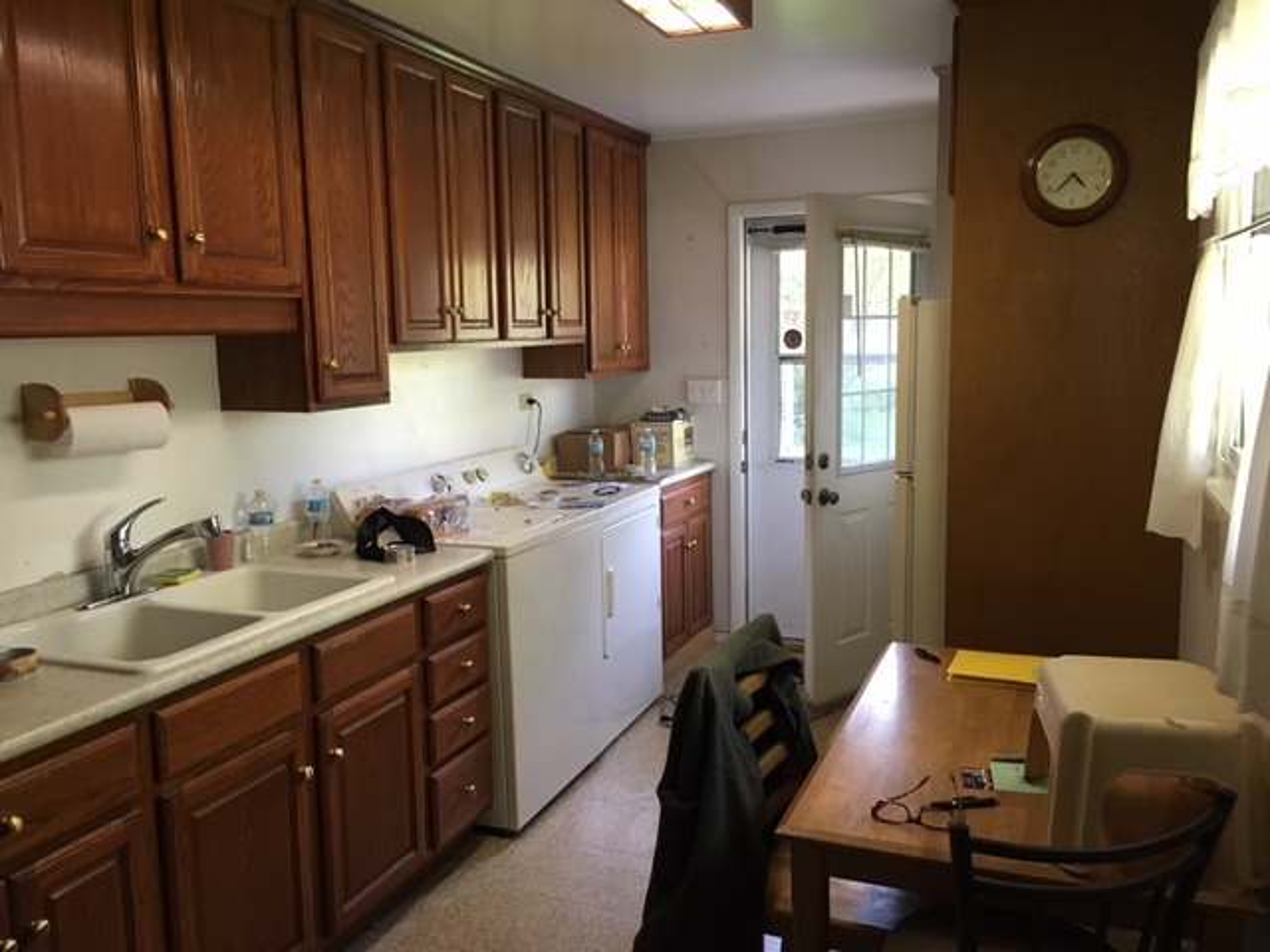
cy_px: 476
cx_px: 635
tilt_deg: -7.6
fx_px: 1064
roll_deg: +0.6
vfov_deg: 48.2
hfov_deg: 61.7
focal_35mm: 29
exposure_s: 1/30
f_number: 2.2
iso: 125
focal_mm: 4.15
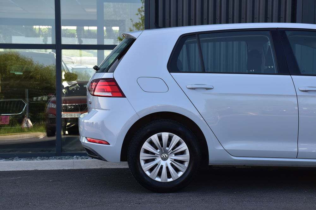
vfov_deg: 16.3
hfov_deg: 24.2
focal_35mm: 84
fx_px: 737
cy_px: 105
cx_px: 158
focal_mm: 56
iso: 400
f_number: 9
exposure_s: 1/160
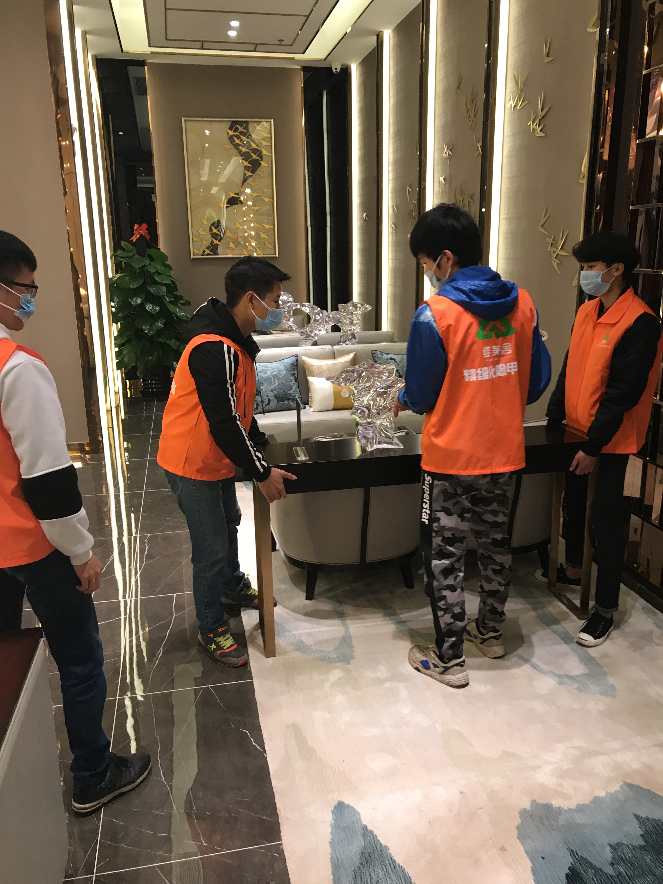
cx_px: 332
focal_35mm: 28
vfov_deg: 63.4
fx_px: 715
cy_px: 442
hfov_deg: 49.7
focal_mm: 3.99
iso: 50
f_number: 1.8
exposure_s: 1/17
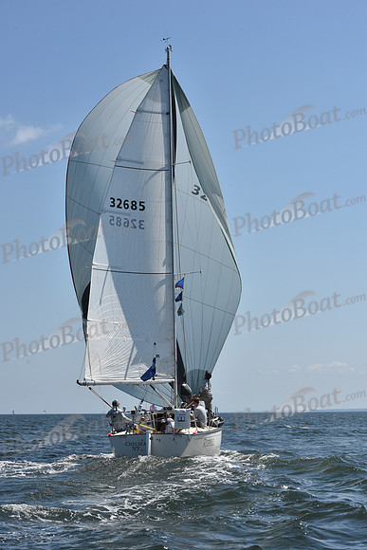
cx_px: 184
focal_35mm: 70
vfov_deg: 28.8
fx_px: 1070
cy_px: 275
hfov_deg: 19.5
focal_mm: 70
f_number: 10
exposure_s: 1/1250
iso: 320
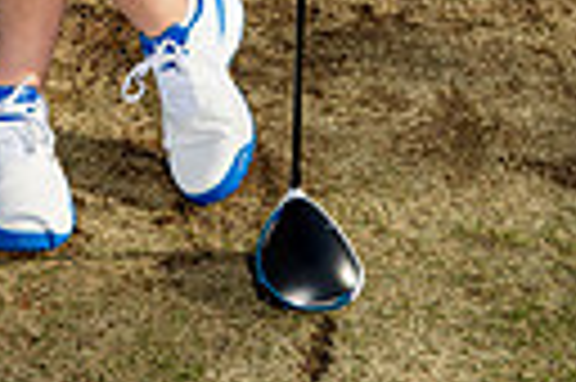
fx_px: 1965
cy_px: -548
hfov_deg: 16.5
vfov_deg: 9.8
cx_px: 68
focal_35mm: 123
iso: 64
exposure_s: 1/250
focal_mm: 35
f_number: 7.1
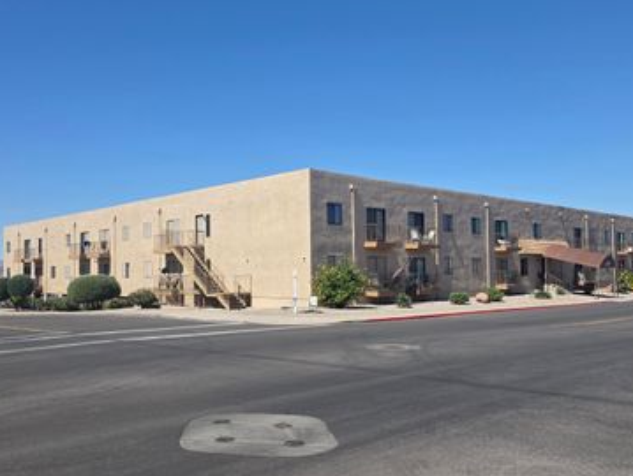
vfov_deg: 44.2
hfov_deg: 56.8
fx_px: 586
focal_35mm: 32
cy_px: 257
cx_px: 310
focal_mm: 6.3
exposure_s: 1/7061
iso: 80
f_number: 1.7
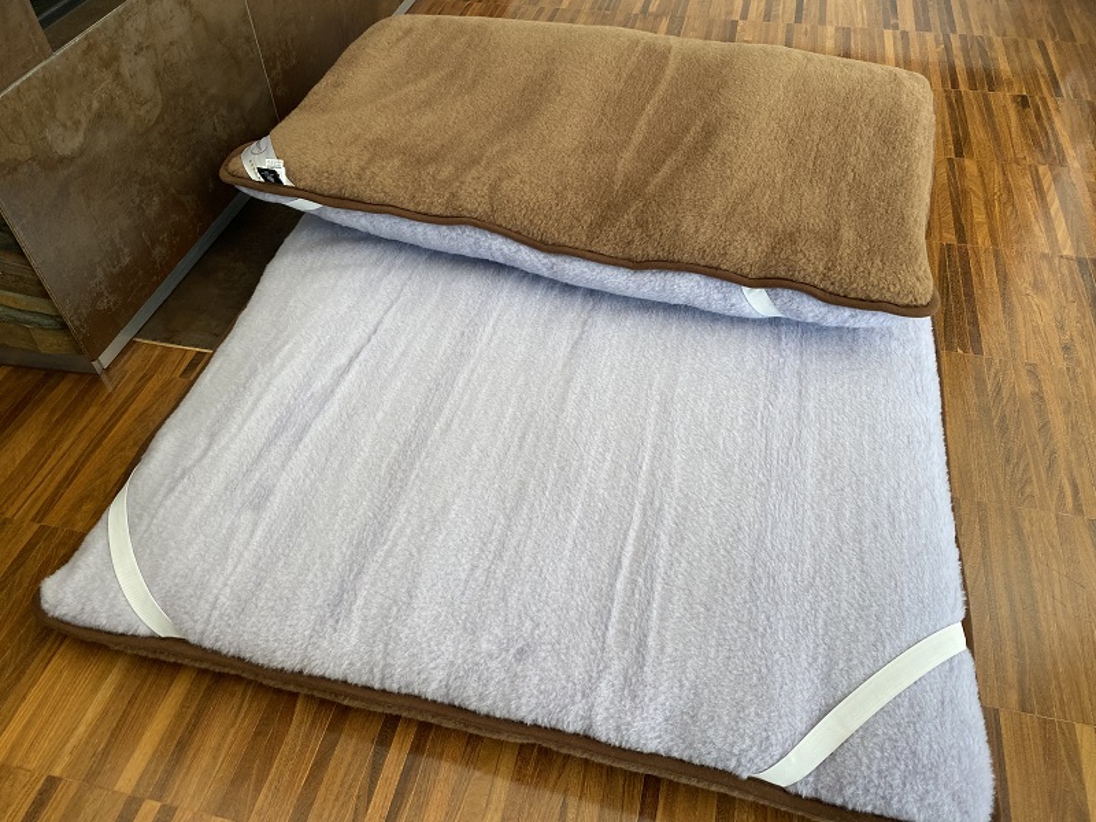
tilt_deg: -48.0
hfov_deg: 67.3
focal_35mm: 26
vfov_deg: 53.1
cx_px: 548
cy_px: 411
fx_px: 823
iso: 125
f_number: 1.8
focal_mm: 4.25
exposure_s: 1/115
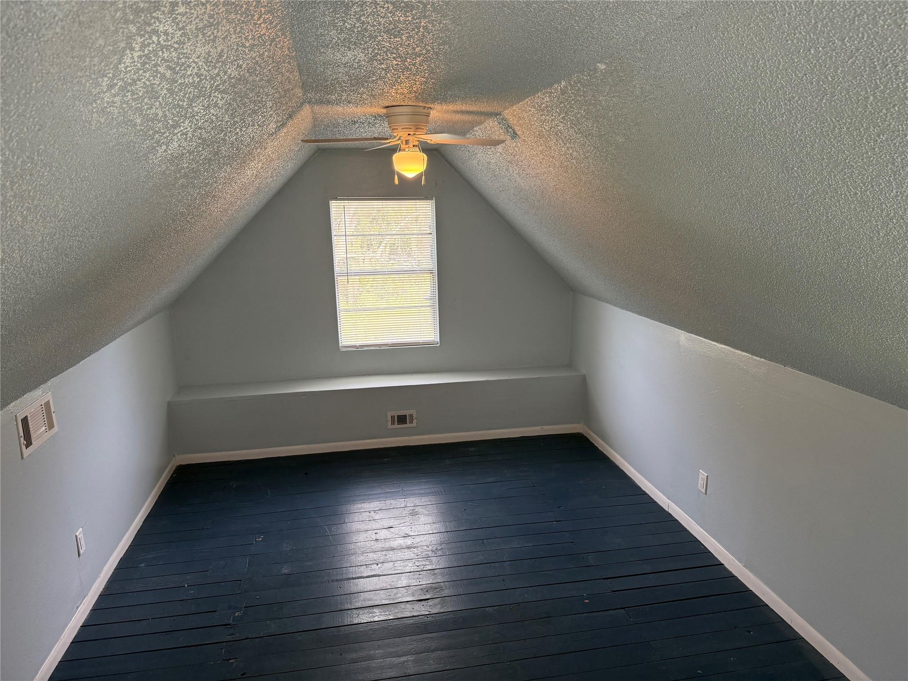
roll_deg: +0.2
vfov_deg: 56.8
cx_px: 454
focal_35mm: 24
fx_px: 630
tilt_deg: -12.4
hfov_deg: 71.6
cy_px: 340
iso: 200
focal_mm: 6.76
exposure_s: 1/124
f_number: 1.78
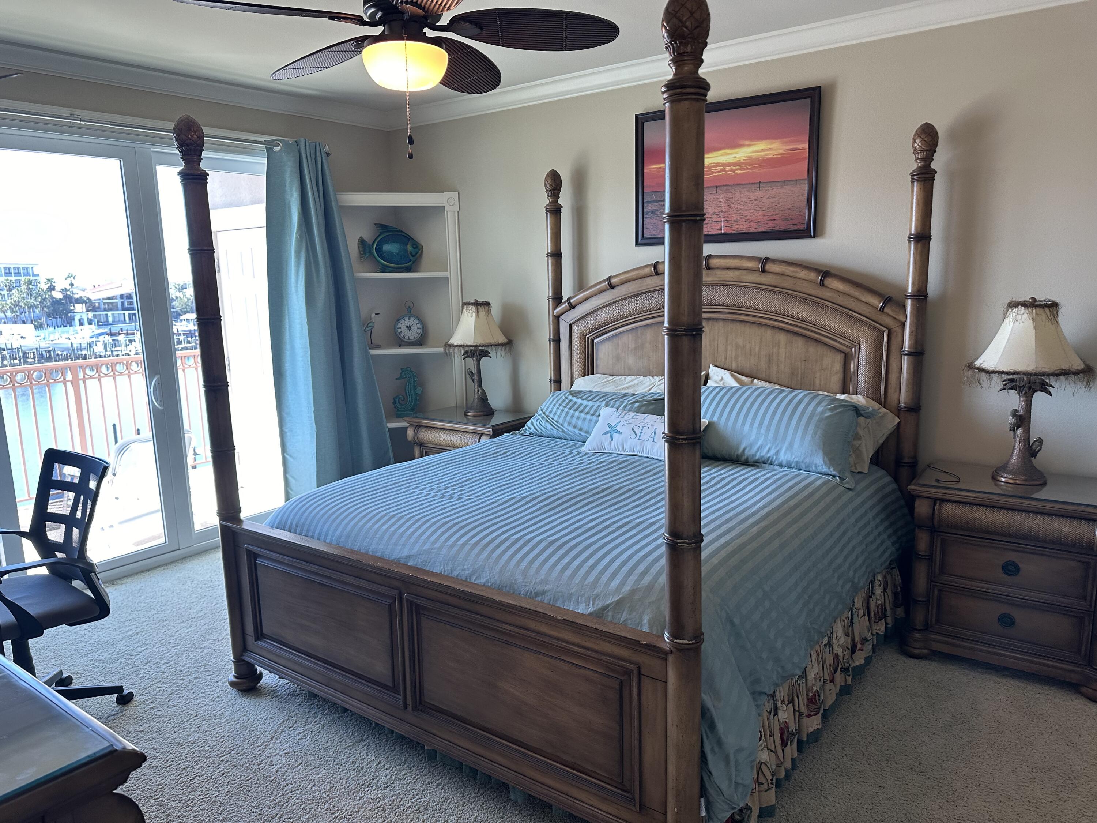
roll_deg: +1.4
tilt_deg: -9.9
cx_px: 548
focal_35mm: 24
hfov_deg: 71.6
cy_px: 412
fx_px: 761
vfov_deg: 56.8
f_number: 1.78
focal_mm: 6.86
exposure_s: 1/120
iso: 160
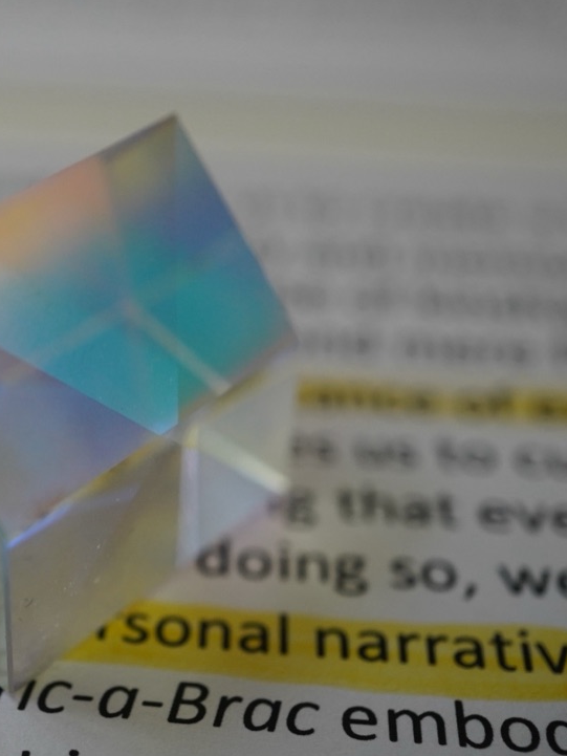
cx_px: 77
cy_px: 378
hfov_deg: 21.8
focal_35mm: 66
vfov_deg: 29.4
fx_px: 1441
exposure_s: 1/400
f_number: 8
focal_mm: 30
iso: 1600
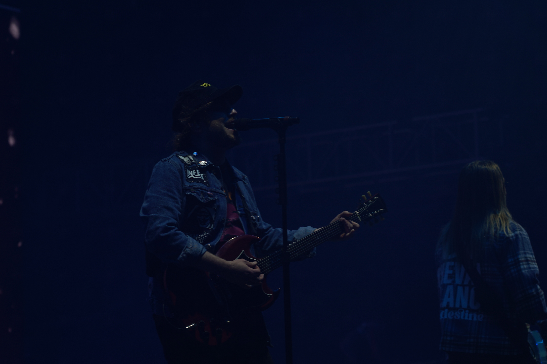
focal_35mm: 141
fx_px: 2142
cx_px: 260
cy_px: 190
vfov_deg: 9.7
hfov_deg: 14.6
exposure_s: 1/160
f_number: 4.5
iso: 100
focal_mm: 105
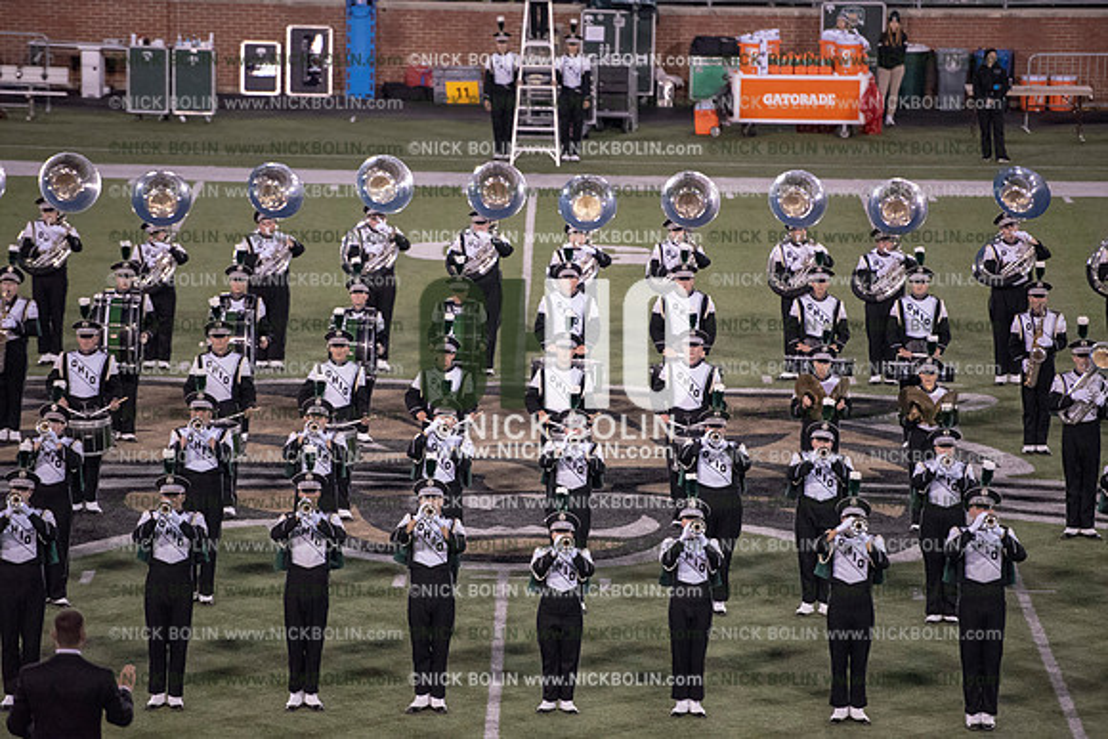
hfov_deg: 10.3
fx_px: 6157
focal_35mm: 200
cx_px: 554
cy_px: 370
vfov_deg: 6.9
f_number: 3.2
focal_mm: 200
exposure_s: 1/1250
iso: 5000
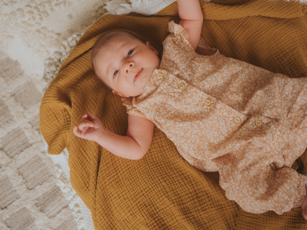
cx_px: 154
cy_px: 115
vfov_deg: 29.1
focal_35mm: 50
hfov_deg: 38.2
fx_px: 443
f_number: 2.8
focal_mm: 25
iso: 250
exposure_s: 1/320
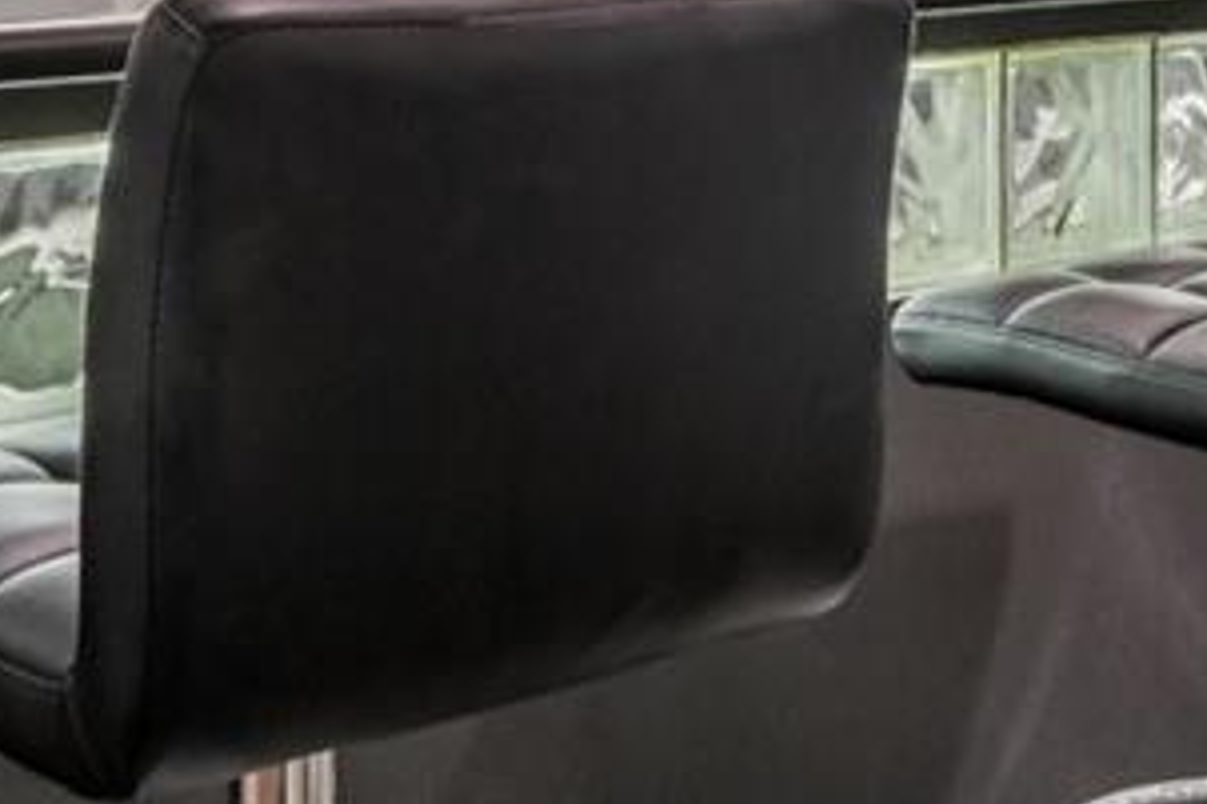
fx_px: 2614
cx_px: 611
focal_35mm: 78
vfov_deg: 16.5
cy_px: -234
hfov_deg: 26.0
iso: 400
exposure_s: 1/15
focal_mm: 15.1
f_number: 6.4
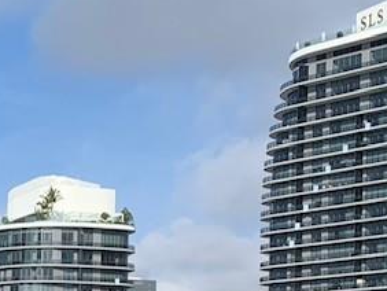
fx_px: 1320
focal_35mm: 118
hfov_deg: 16.1
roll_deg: -0.1
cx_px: -60
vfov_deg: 12.1
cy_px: 423
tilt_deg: -0.2
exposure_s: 1/2481
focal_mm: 4.25
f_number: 1.8
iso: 25
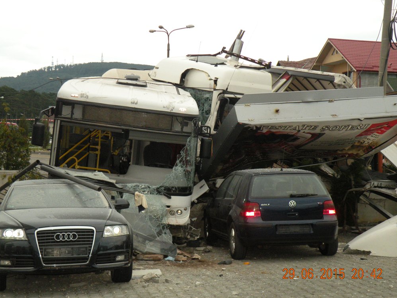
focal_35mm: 69
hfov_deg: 28.2
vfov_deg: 21.3
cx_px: 204
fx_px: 792
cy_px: 152
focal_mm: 11.9
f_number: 3.5
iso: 283
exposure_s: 1/87.1
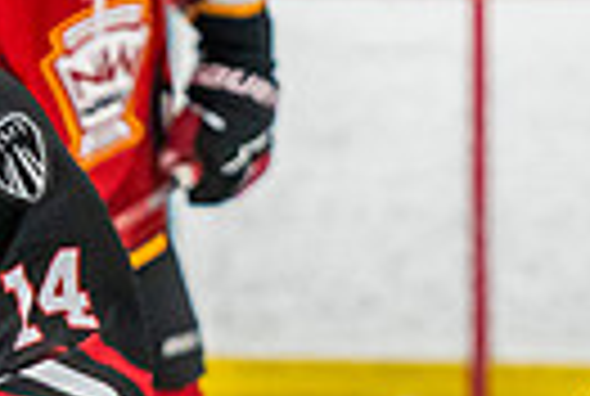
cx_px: 213
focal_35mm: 645
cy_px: 697
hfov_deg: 3.2
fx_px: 10595
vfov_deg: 2.1
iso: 2000
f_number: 3.2
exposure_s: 1/640
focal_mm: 125
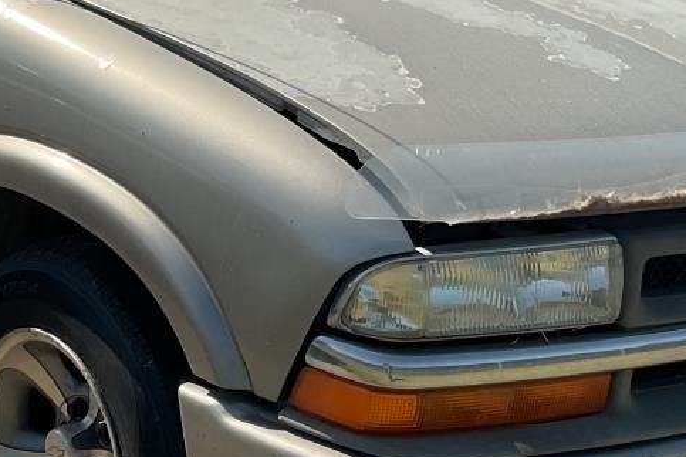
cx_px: 129
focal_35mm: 80
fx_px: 1524
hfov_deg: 24.9
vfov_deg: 17.0
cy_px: 158
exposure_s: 1/2058
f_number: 1.8
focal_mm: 3
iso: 16
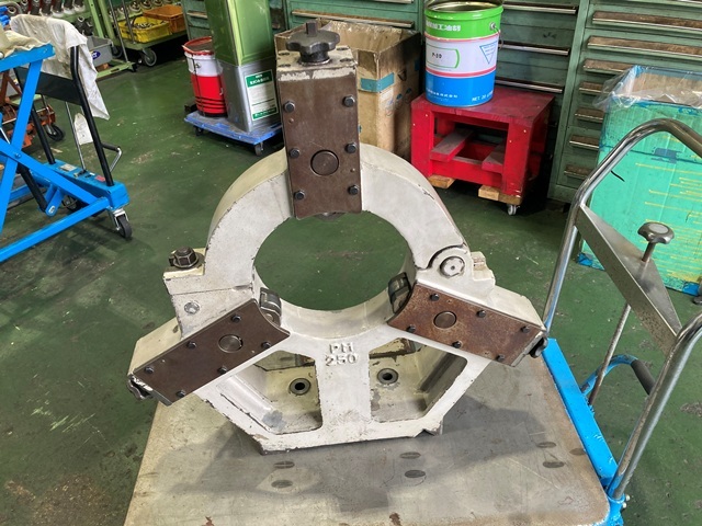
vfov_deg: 49.7
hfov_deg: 63.4
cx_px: 351
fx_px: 568
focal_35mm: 28
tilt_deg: -35.8
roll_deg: +3.9
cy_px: 263
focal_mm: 3.99
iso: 100
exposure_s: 1/60
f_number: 1.8
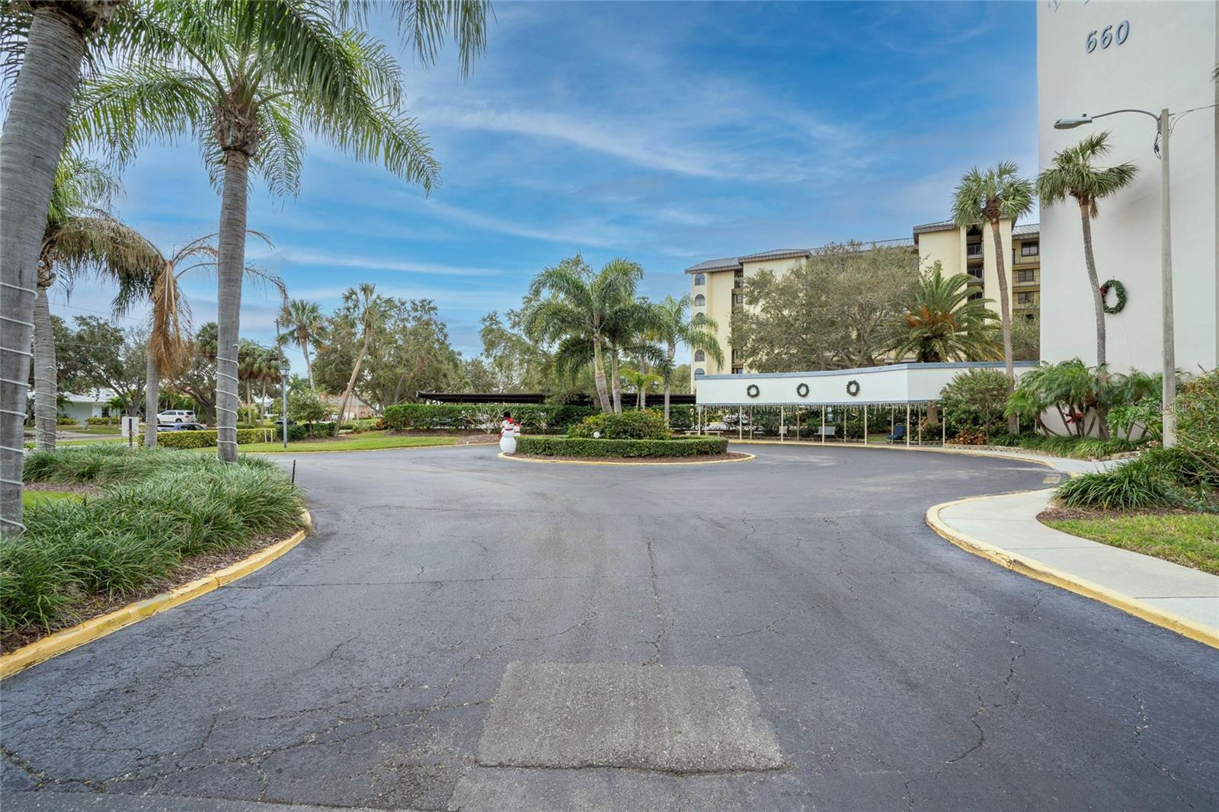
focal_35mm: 17
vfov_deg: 70.4
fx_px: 575
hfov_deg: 93.3
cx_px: 610
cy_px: 406
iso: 800
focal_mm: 17
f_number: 11
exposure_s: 1/160
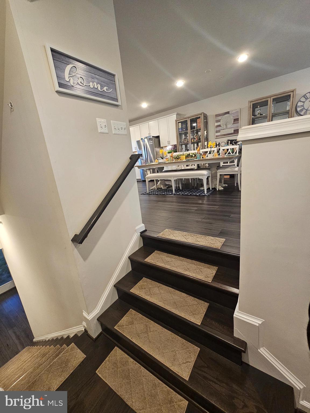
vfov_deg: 106.2
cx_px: 155
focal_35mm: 13
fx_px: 155
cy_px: 206
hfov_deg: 89.9
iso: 320
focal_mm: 2.2
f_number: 2.2
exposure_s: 1/40
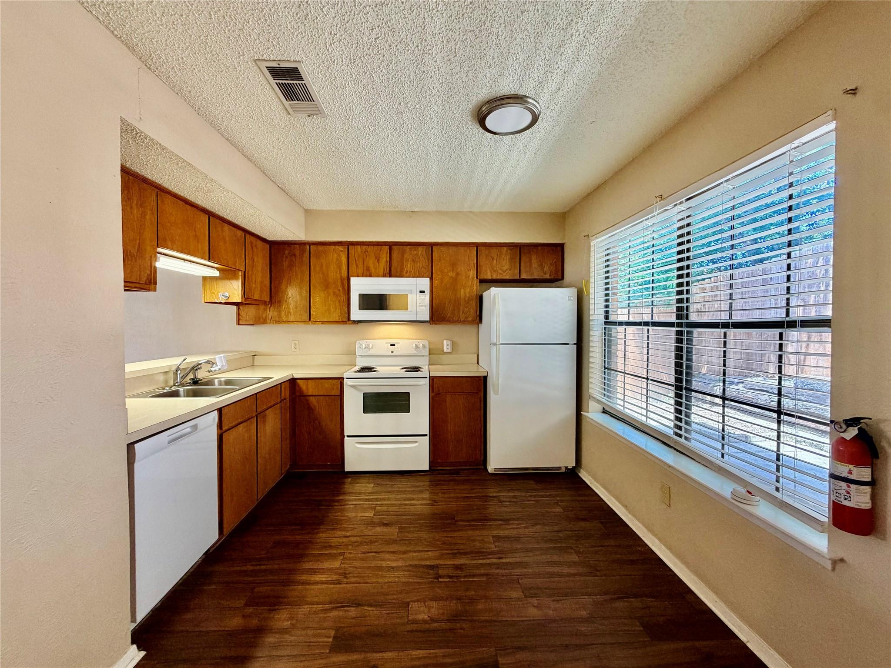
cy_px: 334
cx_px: 446
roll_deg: +0.4
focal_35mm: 14
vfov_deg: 85.7
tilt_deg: -3.2
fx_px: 360
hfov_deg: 102.1
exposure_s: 1/60
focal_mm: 2.22
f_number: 2.2
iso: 200
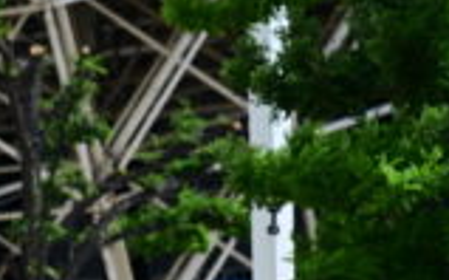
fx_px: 4535
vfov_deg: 3.5
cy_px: 481
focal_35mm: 371
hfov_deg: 5.7
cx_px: 23
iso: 200
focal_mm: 107
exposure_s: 1/2500
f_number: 3.2
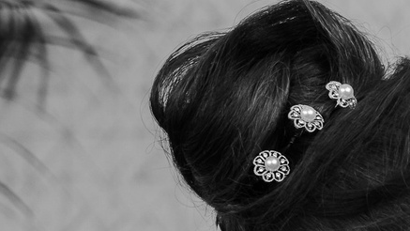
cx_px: 810
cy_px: 674
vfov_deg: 5.3
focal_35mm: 215
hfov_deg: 9.4
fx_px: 2338
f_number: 2.2
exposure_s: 1/400
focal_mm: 35
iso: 250
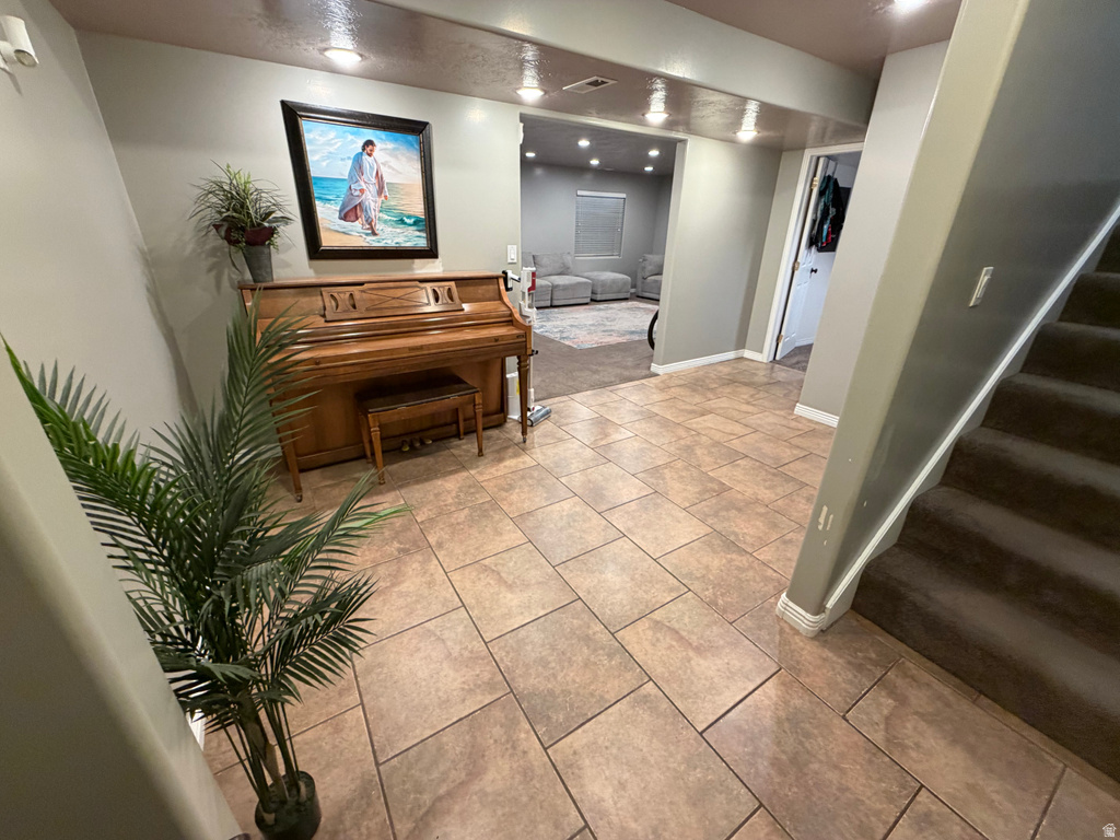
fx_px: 453
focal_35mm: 14
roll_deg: -0.8
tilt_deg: -22.8
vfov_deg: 85.7
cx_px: 560
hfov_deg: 102.1
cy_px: 420
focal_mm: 2.22
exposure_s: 1/60
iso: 320
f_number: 2.2
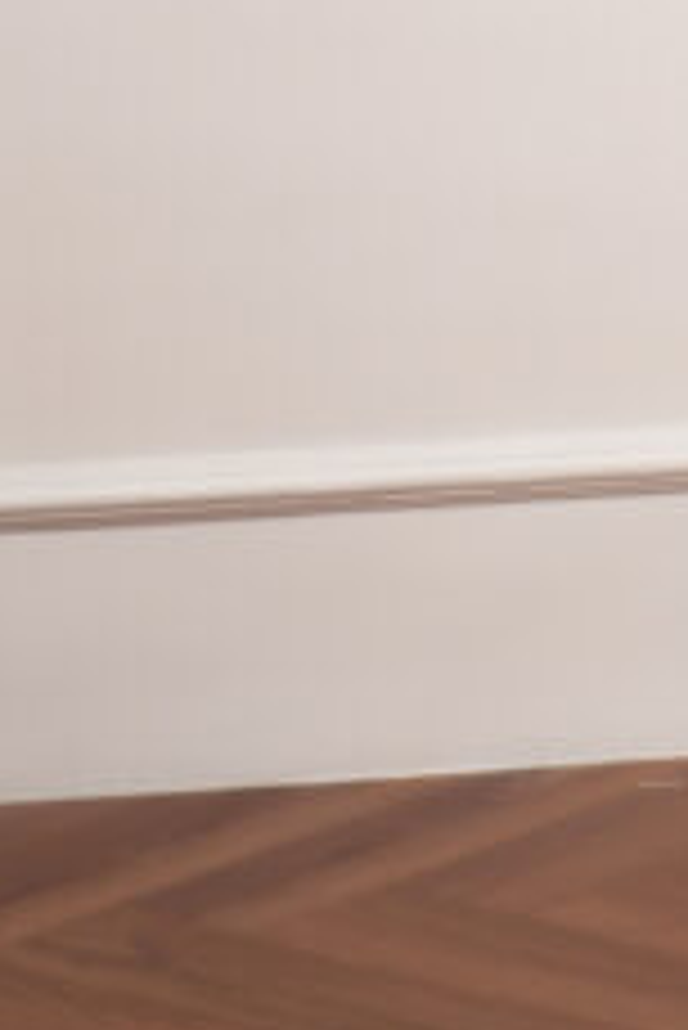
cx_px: 1304
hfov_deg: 6.4
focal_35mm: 208
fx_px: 5953
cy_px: -301
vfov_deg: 9.7
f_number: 5.6
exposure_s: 1/200
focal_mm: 35
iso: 125
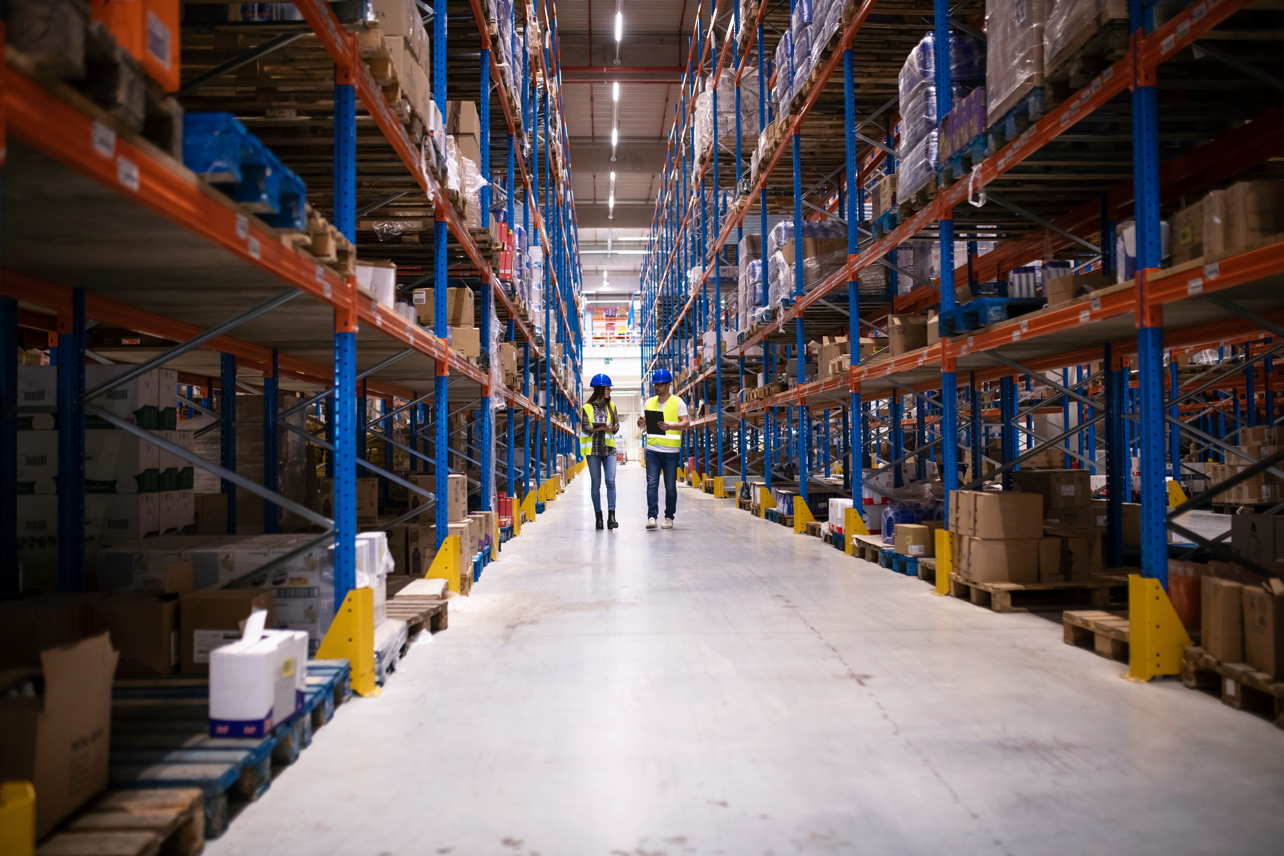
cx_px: 642
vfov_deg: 37.9
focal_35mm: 35
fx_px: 1248
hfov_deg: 54.4
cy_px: 428
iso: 1000
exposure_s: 1/200
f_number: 2
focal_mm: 35
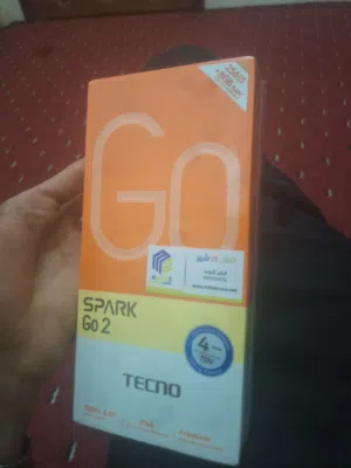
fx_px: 311
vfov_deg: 73.9
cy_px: 234
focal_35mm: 23
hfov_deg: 58.9
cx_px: 176
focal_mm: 5.54
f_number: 1.8
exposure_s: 1/25
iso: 400
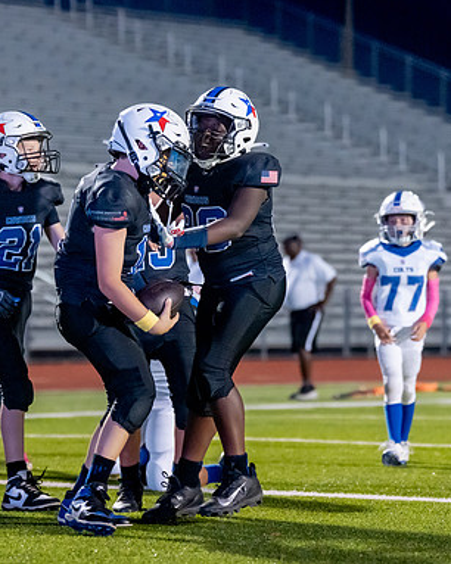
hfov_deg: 8.6
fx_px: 3006
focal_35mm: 180
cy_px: 232
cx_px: 221
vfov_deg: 10.7
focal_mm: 98
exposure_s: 1/1000
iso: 3200
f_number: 2.8
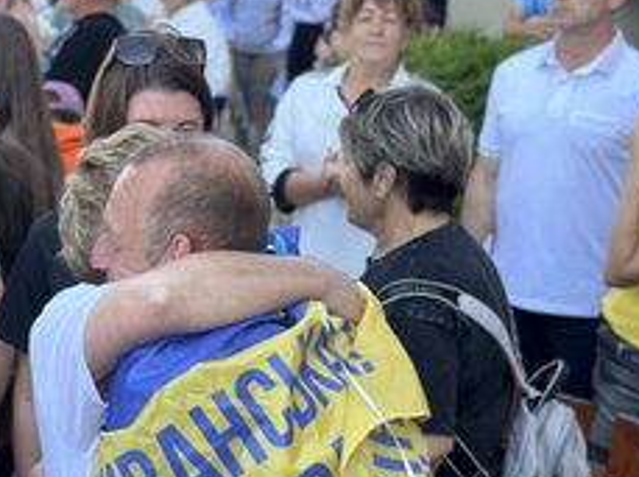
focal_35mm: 84
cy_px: 377
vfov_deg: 17.4
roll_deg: +0.8
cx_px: 120
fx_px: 1548
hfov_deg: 23.0
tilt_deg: -16.9
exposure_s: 1/399
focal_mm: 6.76
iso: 64
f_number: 1.78
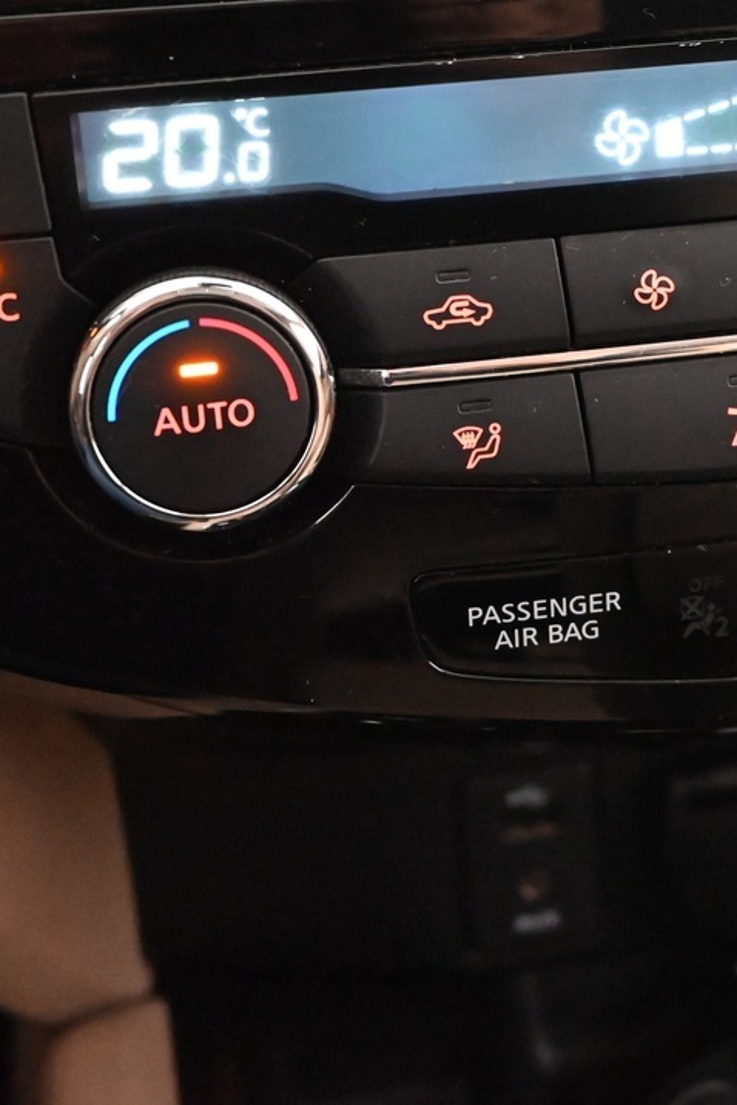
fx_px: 2149
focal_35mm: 70
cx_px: 703
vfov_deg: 28.5
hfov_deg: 19.0
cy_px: 290
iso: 11400
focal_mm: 31
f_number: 4.8
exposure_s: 1/60
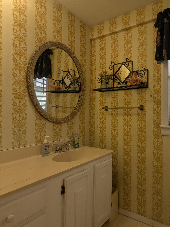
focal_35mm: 22
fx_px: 144
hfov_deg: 58.9
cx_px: 120
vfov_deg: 76.4
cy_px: 117
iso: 67
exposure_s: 1/60
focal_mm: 2.35
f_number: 2.2
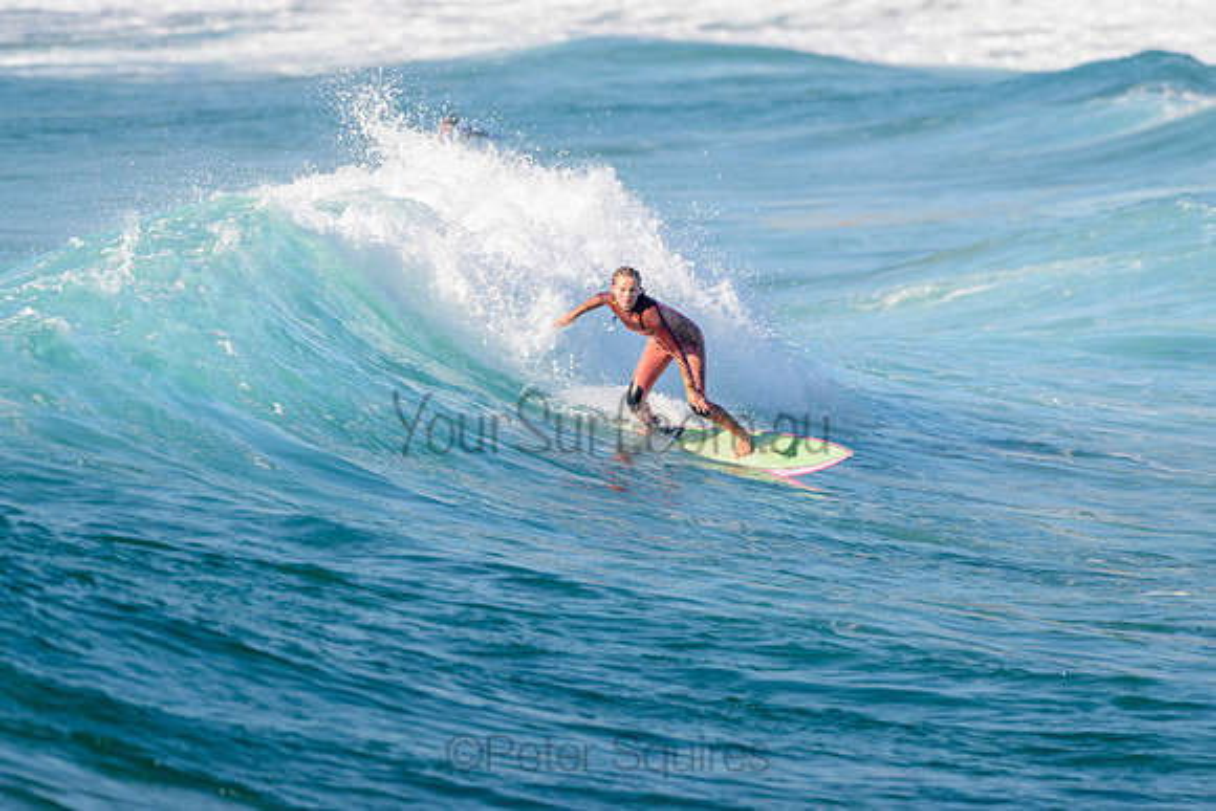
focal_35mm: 612
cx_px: 529
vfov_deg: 2.2
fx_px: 20685
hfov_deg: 3.4
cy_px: 378
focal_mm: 500
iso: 400
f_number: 5.6
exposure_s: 1/2000
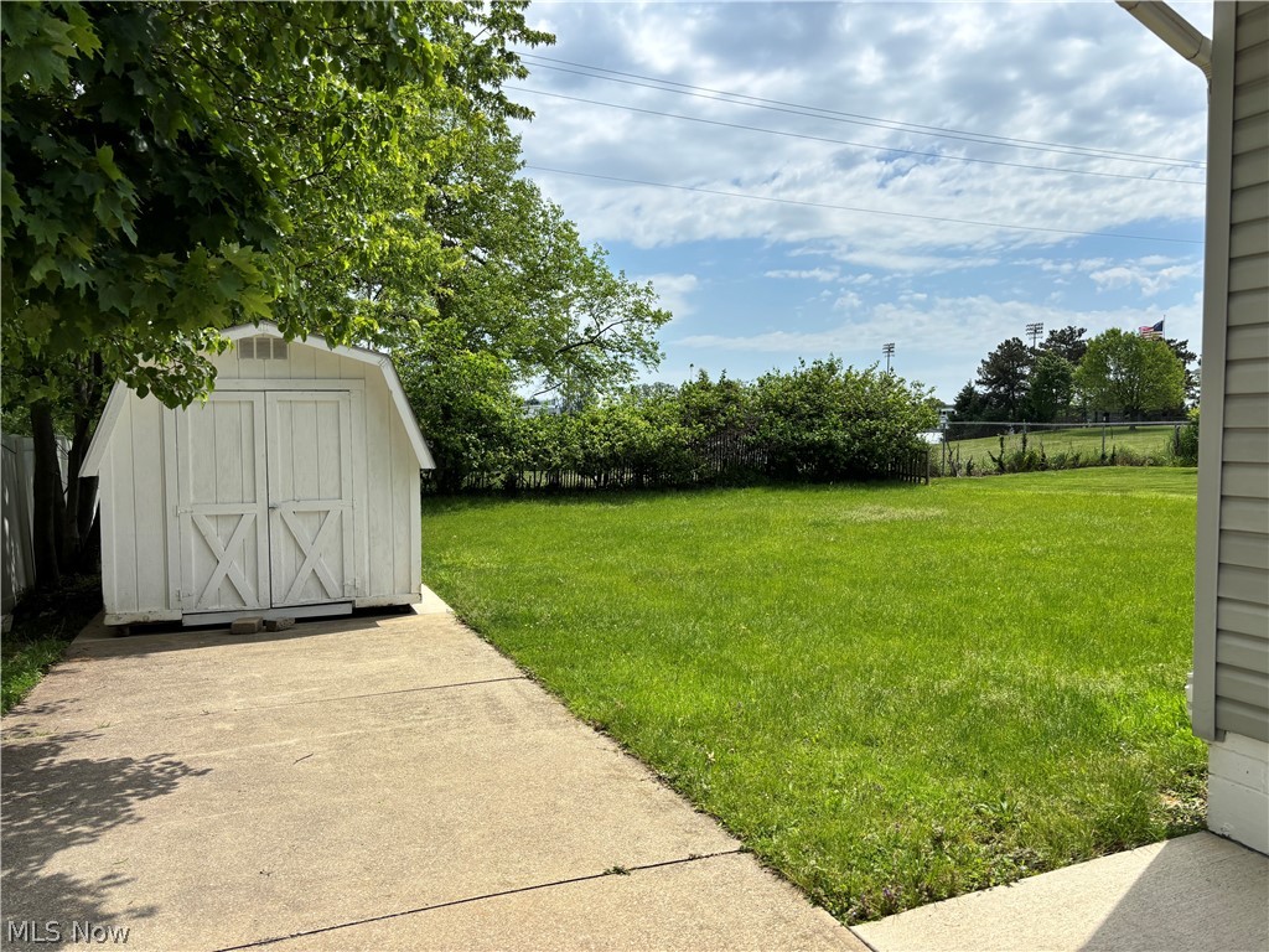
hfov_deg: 67.3
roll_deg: -0.8
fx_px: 953
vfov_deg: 53.1
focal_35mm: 26
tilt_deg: -1.7
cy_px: 476
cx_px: 634
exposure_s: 1/4854
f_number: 1.6
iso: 50
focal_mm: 5.96
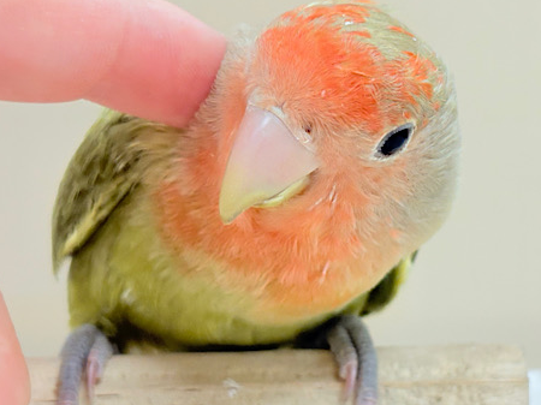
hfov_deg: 26.3
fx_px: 1156
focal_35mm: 74
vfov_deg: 19.9
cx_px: 284
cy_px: 195
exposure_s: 1/117
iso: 64
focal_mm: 5.96
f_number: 1.6
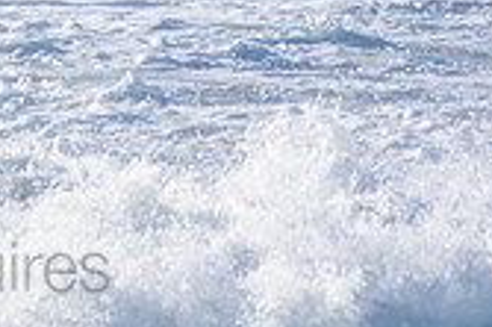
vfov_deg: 0.5
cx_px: -118
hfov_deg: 0.8
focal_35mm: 2604
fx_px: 35552
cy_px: -222
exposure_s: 1/2000
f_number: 5.6
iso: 320
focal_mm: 500
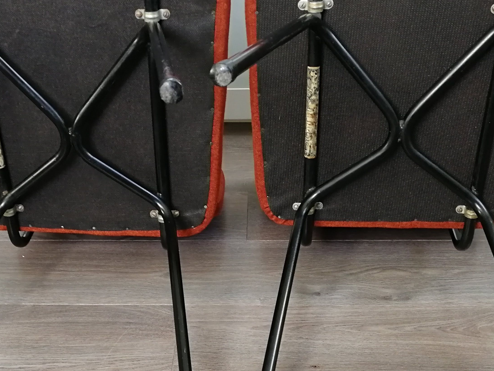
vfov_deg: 29.3
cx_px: 219
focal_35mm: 49
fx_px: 699
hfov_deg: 38.9
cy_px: 264
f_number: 2.2
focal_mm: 3.95
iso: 200
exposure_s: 1/33.3
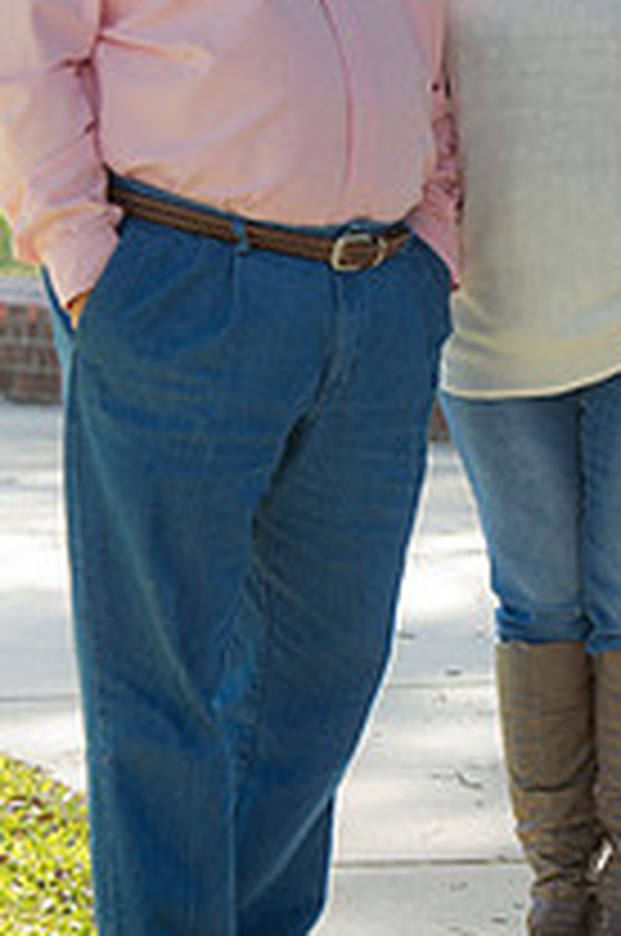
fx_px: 6282
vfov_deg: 8.5
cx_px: 421
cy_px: 153
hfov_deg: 5.7
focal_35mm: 242
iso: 160
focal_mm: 112
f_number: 5
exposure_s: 1/125
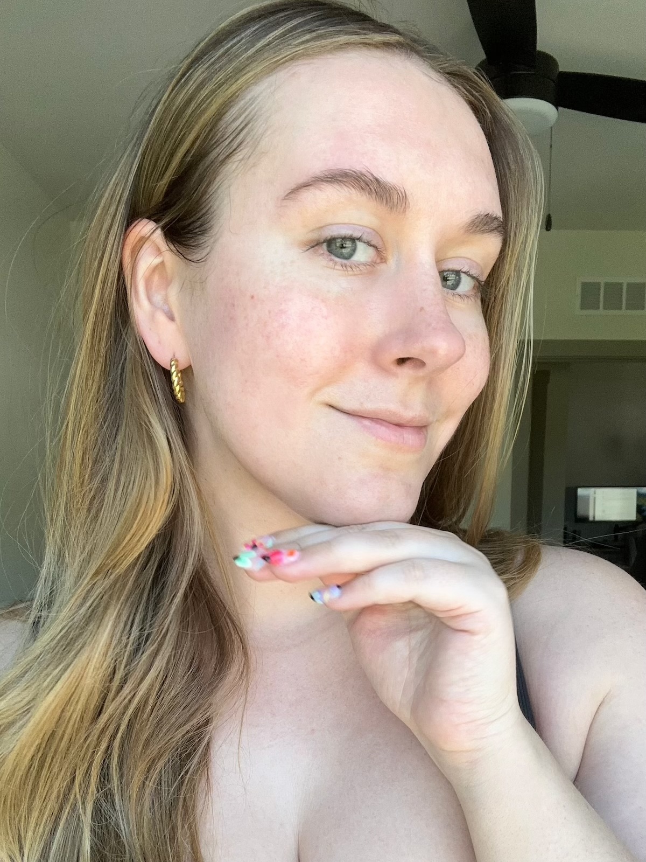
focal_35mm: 23
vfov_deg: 73.9
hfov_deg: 58.9
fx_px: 572
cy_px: 431
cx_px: 323
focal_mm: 2.69
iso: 40
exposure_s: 1/121
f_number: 1.9
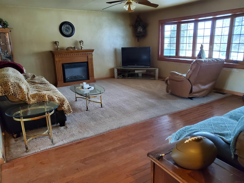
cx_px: 122
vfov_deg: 53.1
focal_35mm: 26
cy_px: 92
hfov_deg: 67.3
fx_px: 183
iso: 500
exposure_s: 1/30
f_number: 1.5
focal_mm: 4.3
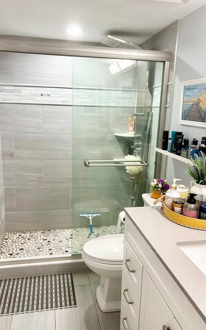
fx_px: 252
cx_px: 98
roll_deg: -2.0
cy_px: 164
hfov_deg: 44.5
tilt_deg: -13.1
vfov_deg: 66.5
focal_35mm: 28
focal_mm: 5.7
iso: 125
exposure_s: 1/120
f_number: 1.5
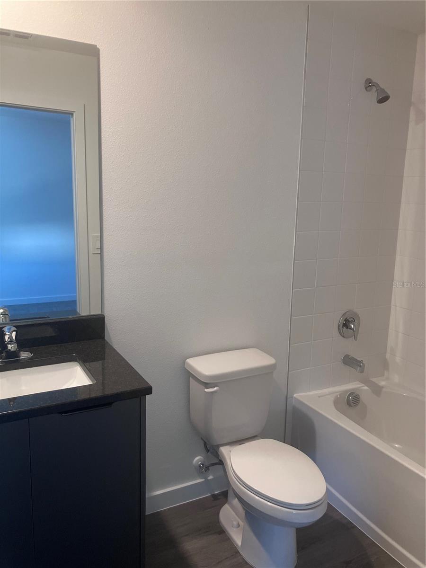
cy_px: 284
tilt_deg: -8.5
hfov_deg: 49.7
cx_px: 213
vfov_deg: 63.4
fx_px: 459
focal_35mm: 28
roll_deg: -1.5
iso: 125
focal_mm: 3.99
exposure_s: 1/60
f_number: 1.8
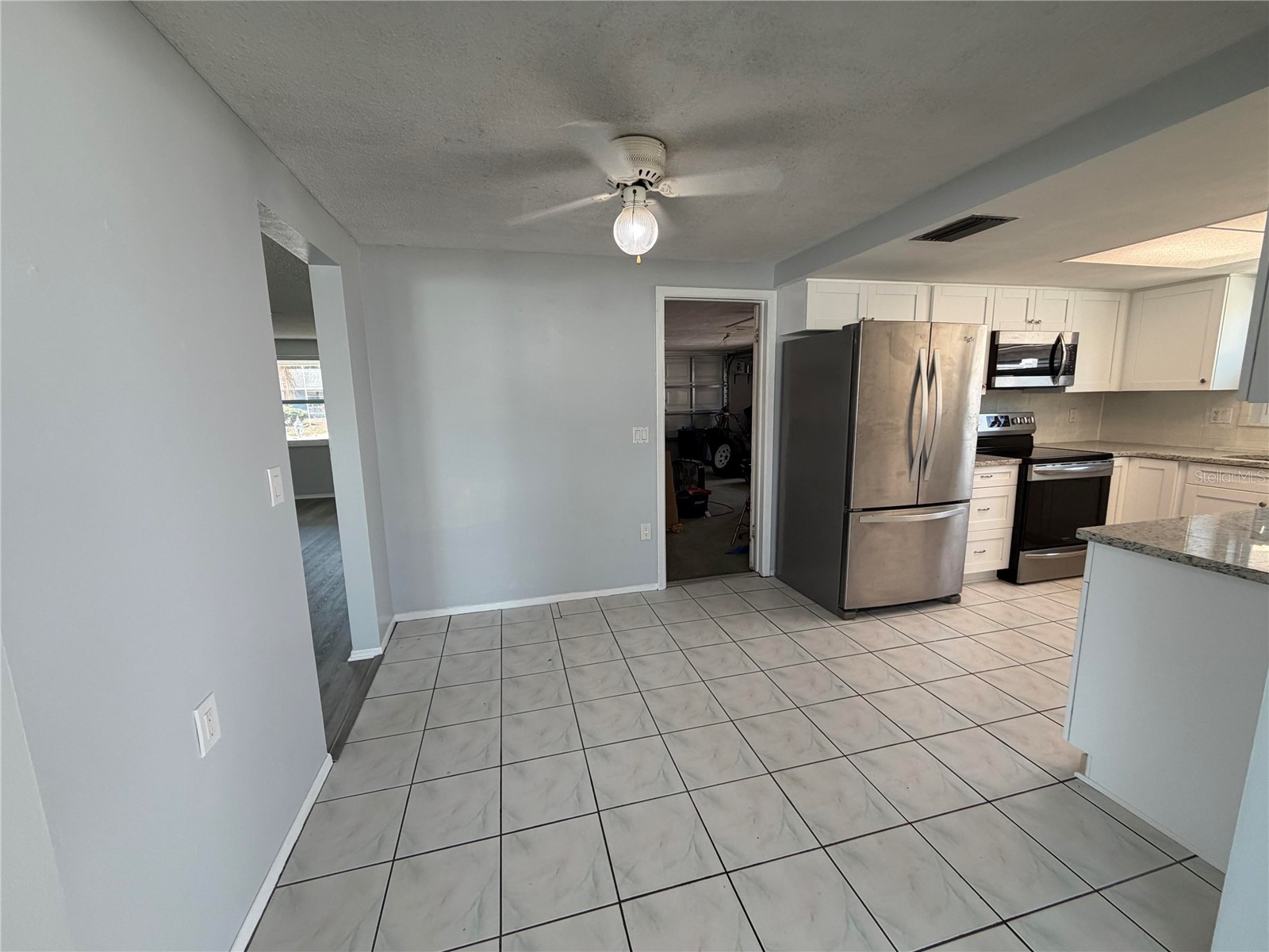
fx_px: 513
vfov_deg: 85.7
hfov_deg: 102.1
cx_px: 634
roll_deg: +1.4
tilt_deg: -7.4
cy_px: 476
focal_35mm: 14
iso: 125
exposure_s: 1/120
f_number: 2.2
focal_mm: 2.22
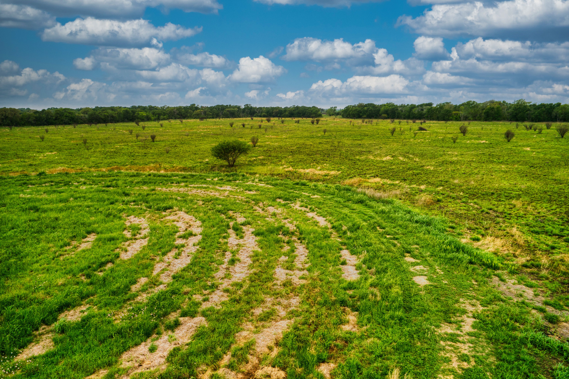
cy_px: 190
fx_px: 379
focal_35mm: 24
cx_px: 284
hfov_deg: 73.8
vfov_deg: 53.1
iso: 100
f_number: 4
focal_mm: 8.8
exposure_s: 1/120
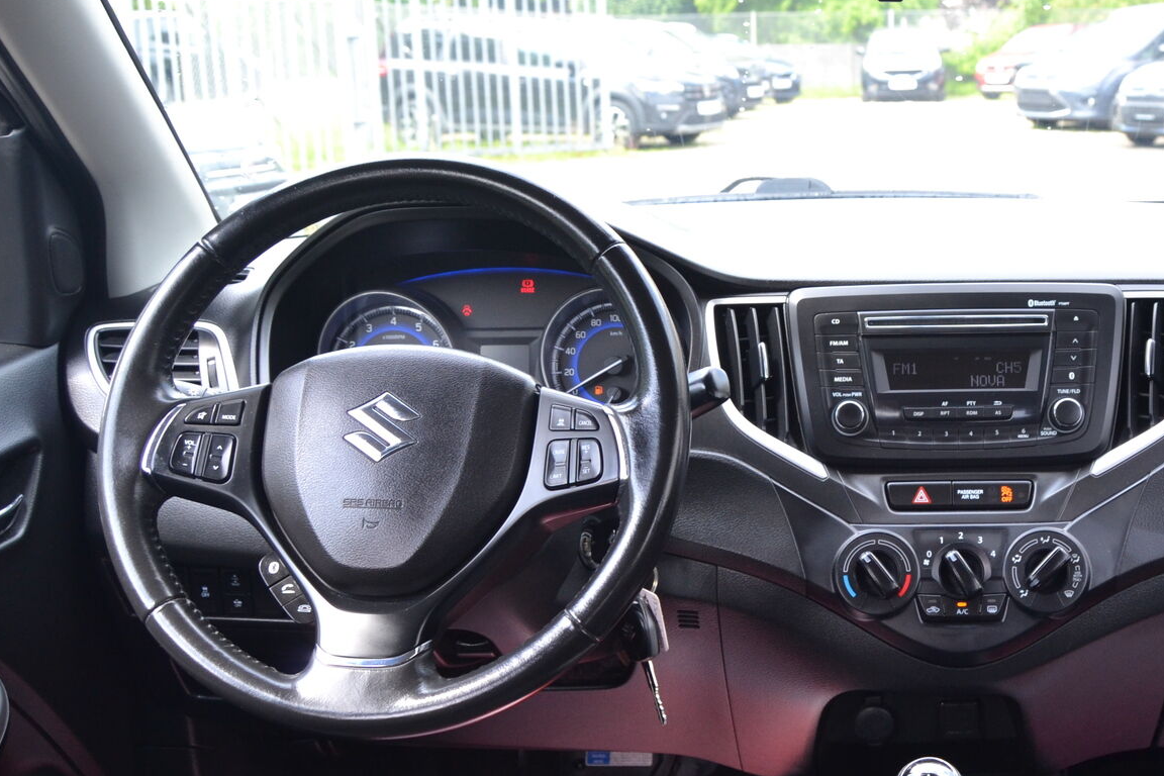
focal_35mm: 45
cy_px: 421
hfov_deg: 42.2
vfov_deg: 29.9
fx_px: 1455
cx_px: 879
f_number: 5
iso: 400
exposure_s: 1/100
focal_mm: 18
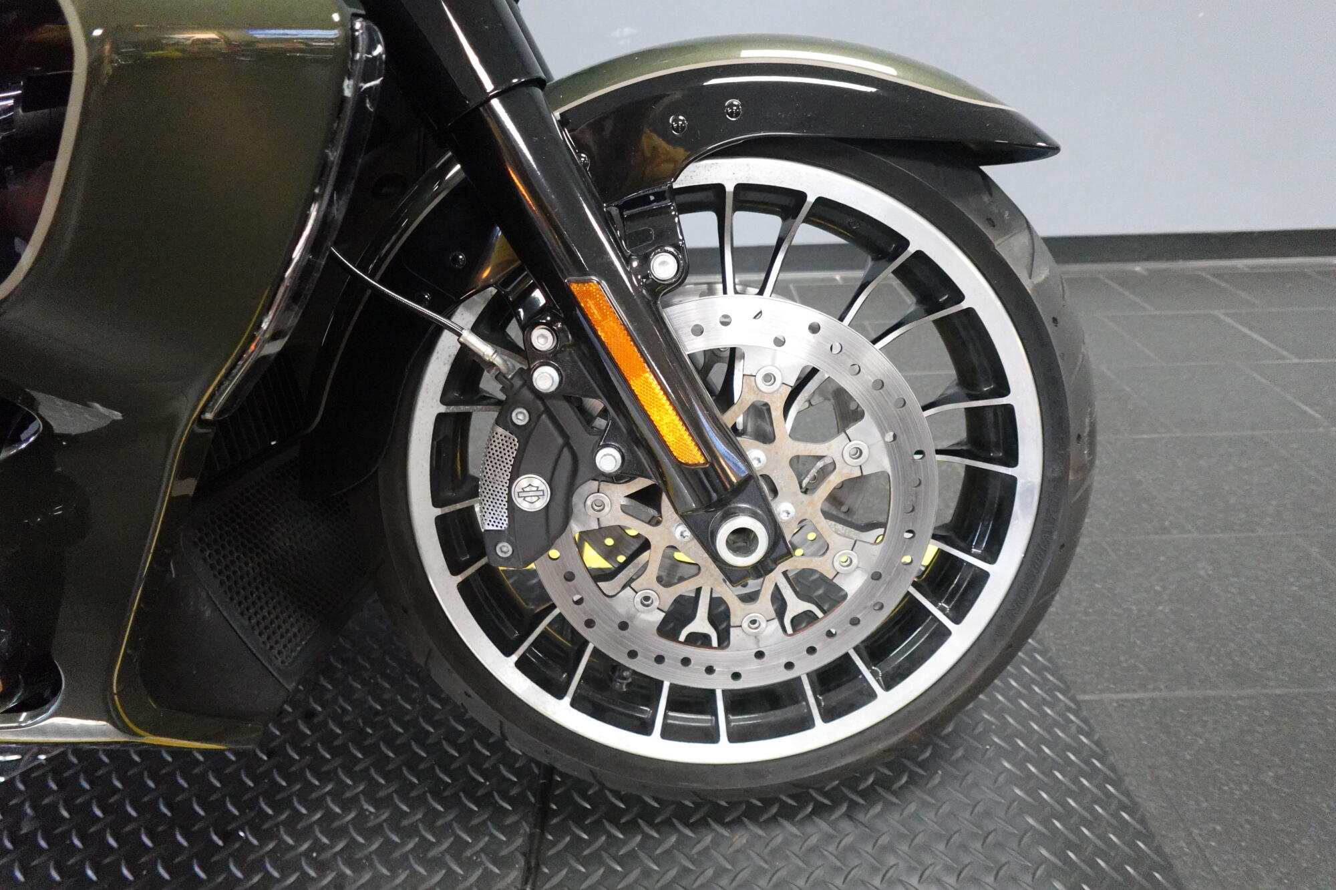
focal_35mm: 20
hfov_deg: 84.0
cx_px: 668
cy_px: 445
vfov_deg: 61.9
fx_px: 742
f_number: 2
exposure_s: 1/200
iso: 3200
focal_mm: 7.6
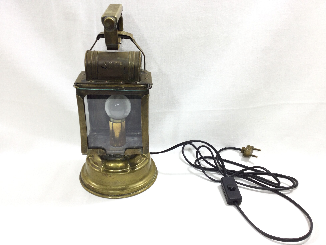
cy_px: 122
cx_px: 163
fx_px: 292
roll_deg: -1.2
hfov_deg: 58.4
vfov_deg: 45.4
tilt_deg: -22.5
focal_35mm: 31
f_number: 2.4
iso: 32
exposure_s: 1/50
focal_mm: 3.3
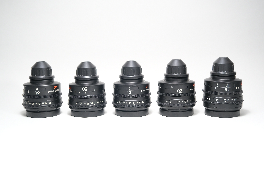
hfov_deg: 44.5
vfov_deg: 30.5
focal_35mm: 44
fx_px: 323
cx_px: 132
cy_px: 88
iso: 640
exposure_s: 1/160
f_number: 4
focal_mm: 29.2
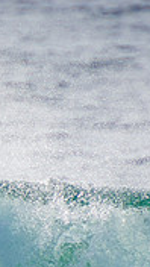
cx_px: -255
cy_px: 230
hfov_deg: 0.6
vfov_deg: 1.0
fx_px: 14672
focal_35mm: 2075
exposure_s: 1/2000
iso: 250
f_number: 5.6
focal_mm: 400
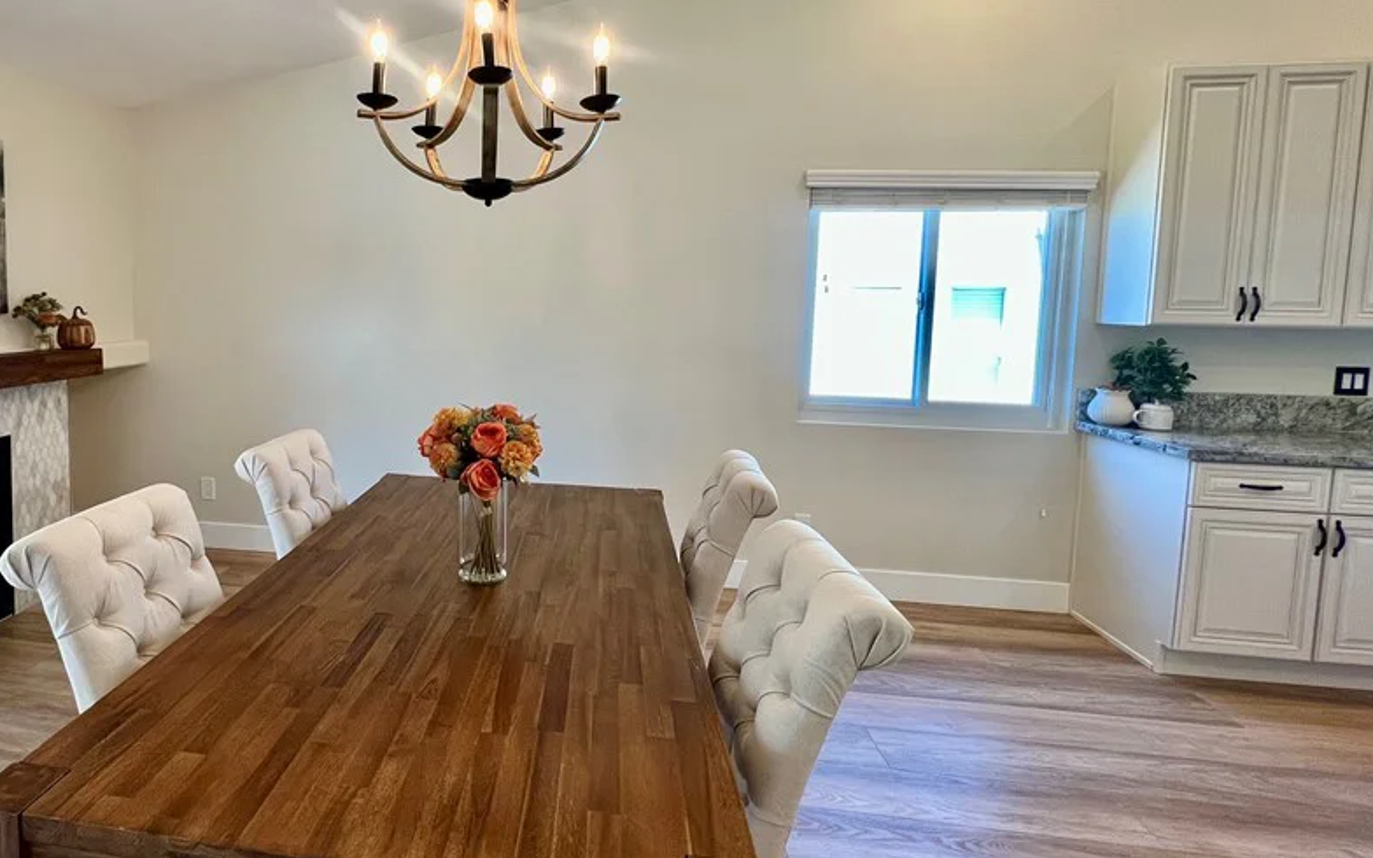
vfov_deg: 64.7
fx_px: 674
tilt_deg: -4.9
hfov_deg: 88.8
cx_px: 496
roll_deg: -0.7
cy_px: 364
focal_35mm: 18
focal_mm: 1.57
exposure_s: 1/120
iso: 160
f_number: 1.8
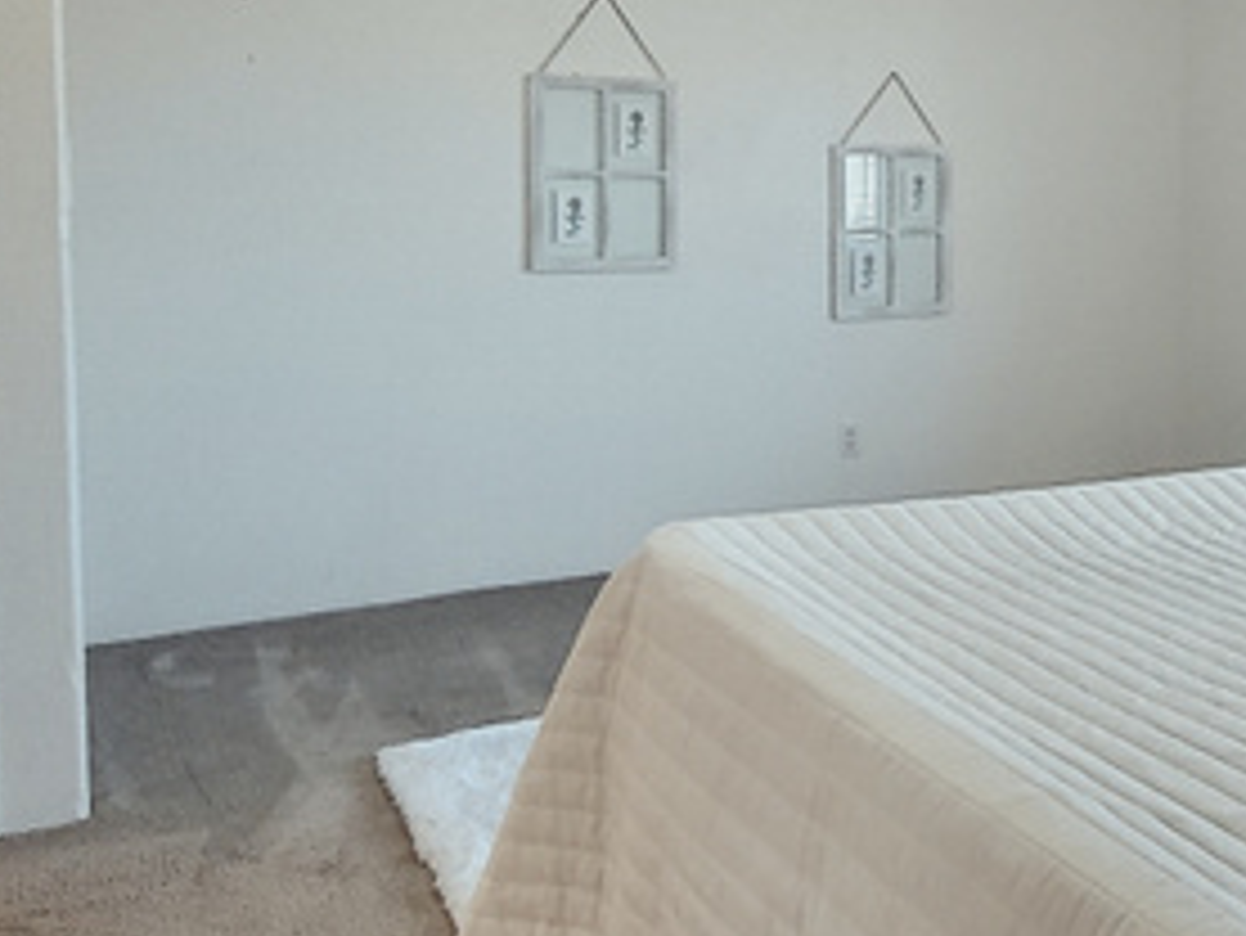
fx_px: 1080
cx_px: 1120
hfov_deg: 52.7
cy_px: 234
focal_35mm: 30
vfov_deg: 45.2
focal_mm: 2.2
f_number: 2.2
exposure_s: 1/2
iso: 800
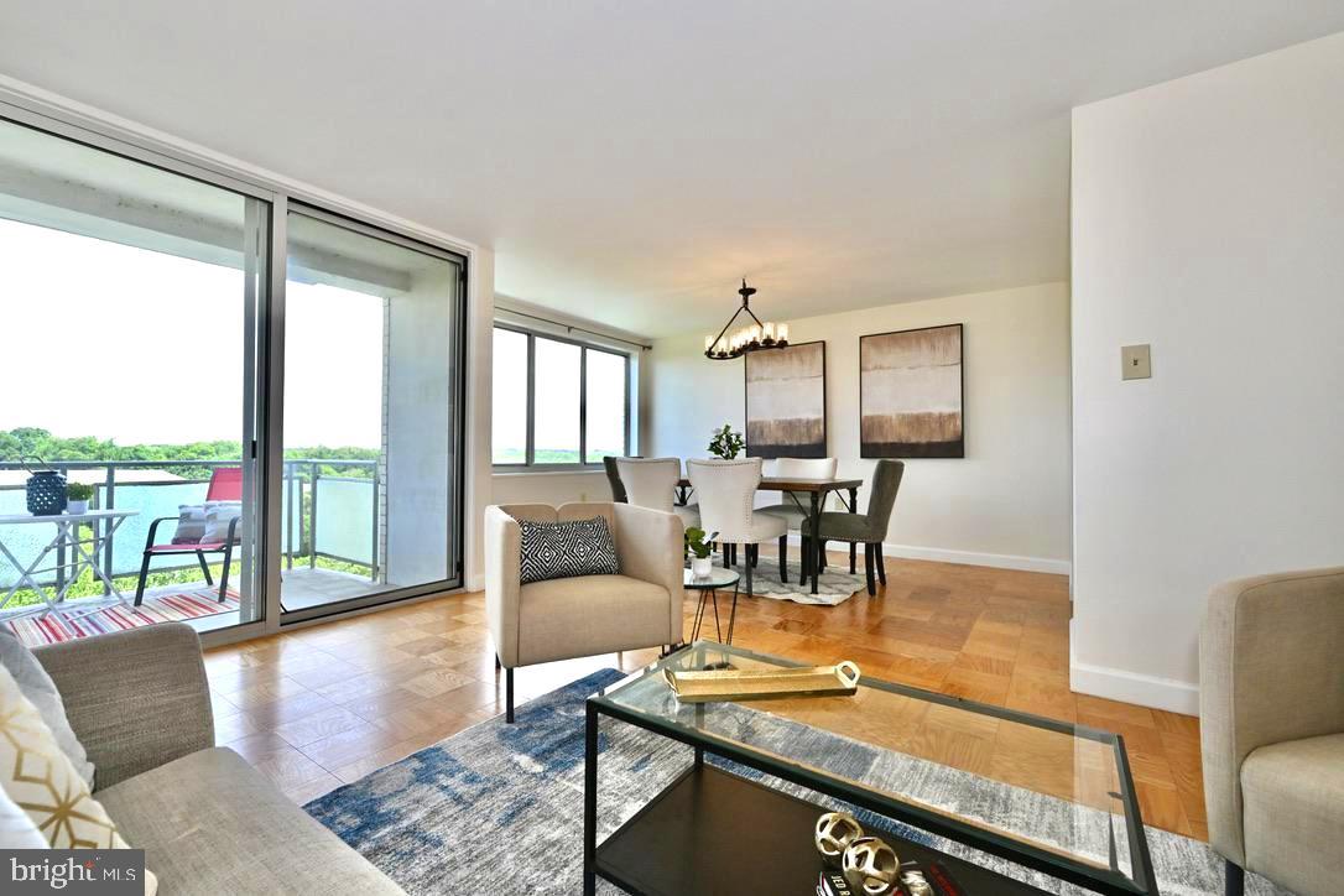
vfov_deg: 77.3
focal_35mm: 15
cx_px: 672
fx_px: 560
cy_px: 448
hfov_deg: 100.4
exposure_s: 1/400
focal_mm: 15
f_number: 7.1
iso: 1100
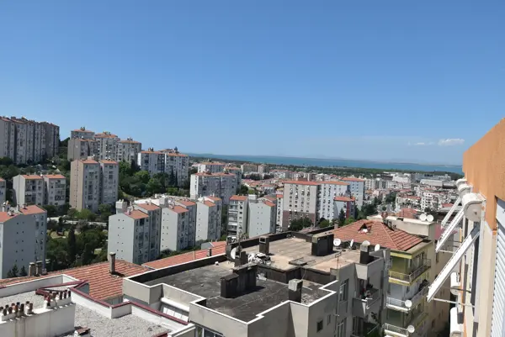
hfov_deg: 61.9
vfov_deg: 43.7
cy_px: 168
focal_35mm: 30
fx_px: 421
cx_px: 252
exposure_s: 1/250
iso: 100
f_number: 8
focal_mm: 20
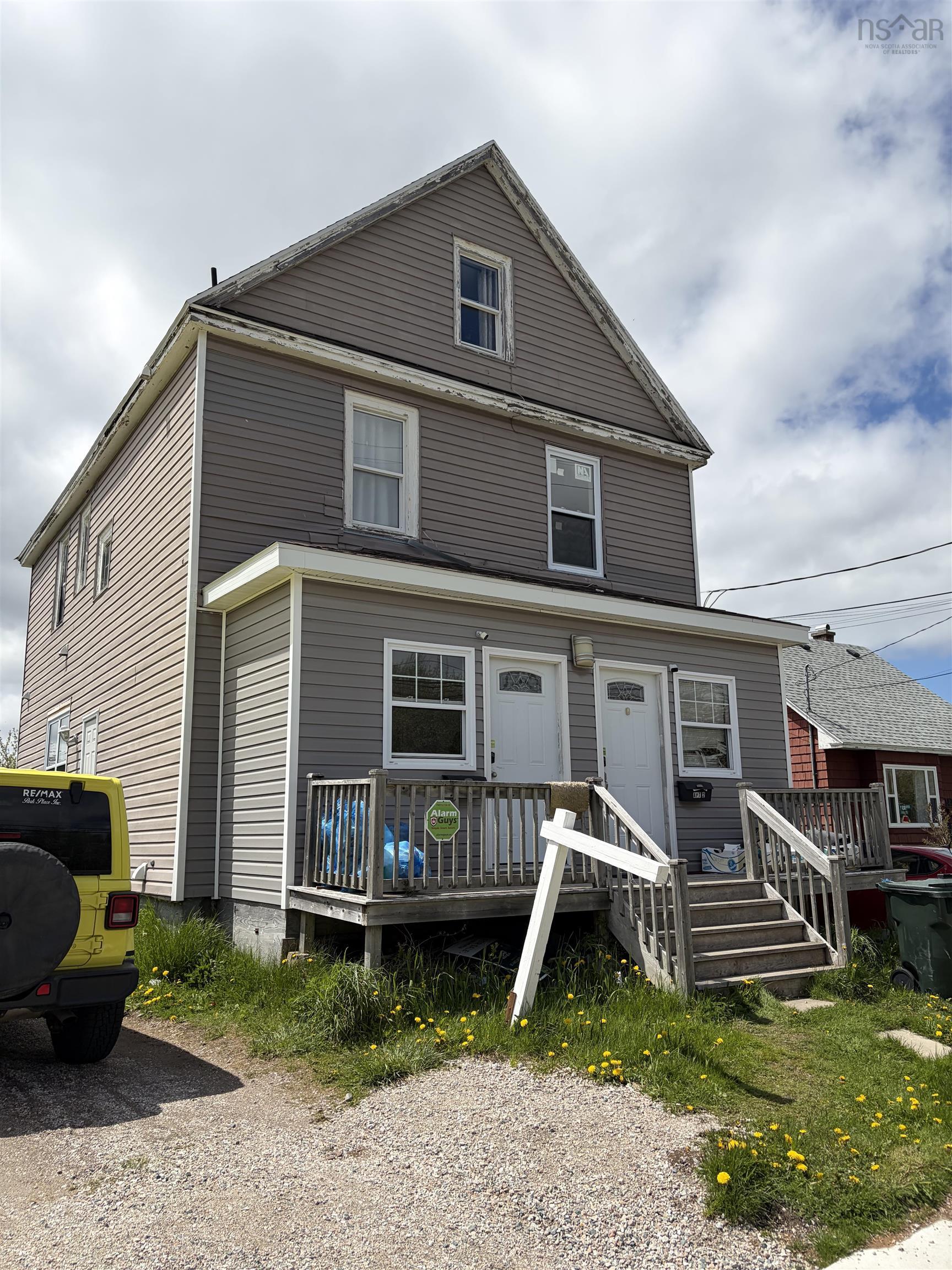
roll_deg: +0.1
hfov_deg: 53.1
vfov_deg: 67.3
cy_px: 635
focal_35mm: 26
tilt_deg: +12.1
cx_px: 476
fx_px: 953
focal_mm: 5.96
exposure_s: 1/5348
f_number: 1.6
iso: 50
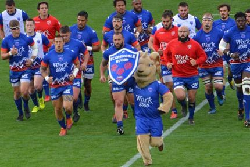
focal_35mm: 300
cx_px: 125
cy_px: 84
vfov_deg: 4.6
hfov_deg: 6.9
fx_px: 2086
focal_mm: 200
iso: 400
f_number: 6.3
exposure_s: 1/320
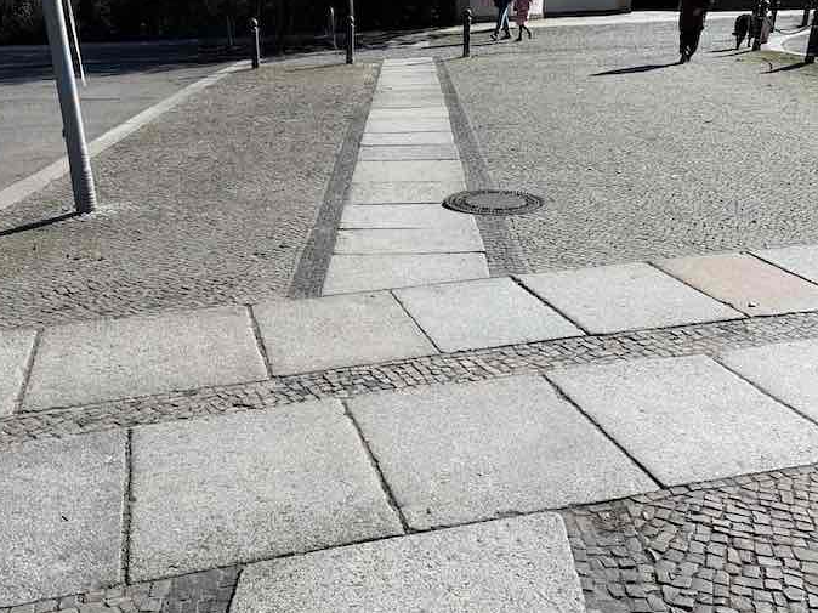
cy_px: 380
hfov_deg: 52.6
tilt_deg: -26.2
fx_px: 827
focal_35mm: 35
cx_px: 379
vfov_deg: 40.4
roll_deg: +1.7
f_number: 1.8
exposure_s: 1/2545
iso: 25
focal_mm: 4.25
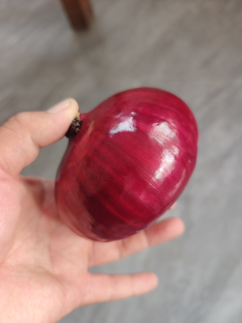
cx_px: 121
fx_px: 214
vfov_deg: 73.9
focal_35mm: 23
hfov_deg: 58.9
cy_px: 162
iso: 600
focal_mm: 6.51
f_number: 1.57
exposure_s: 1/415
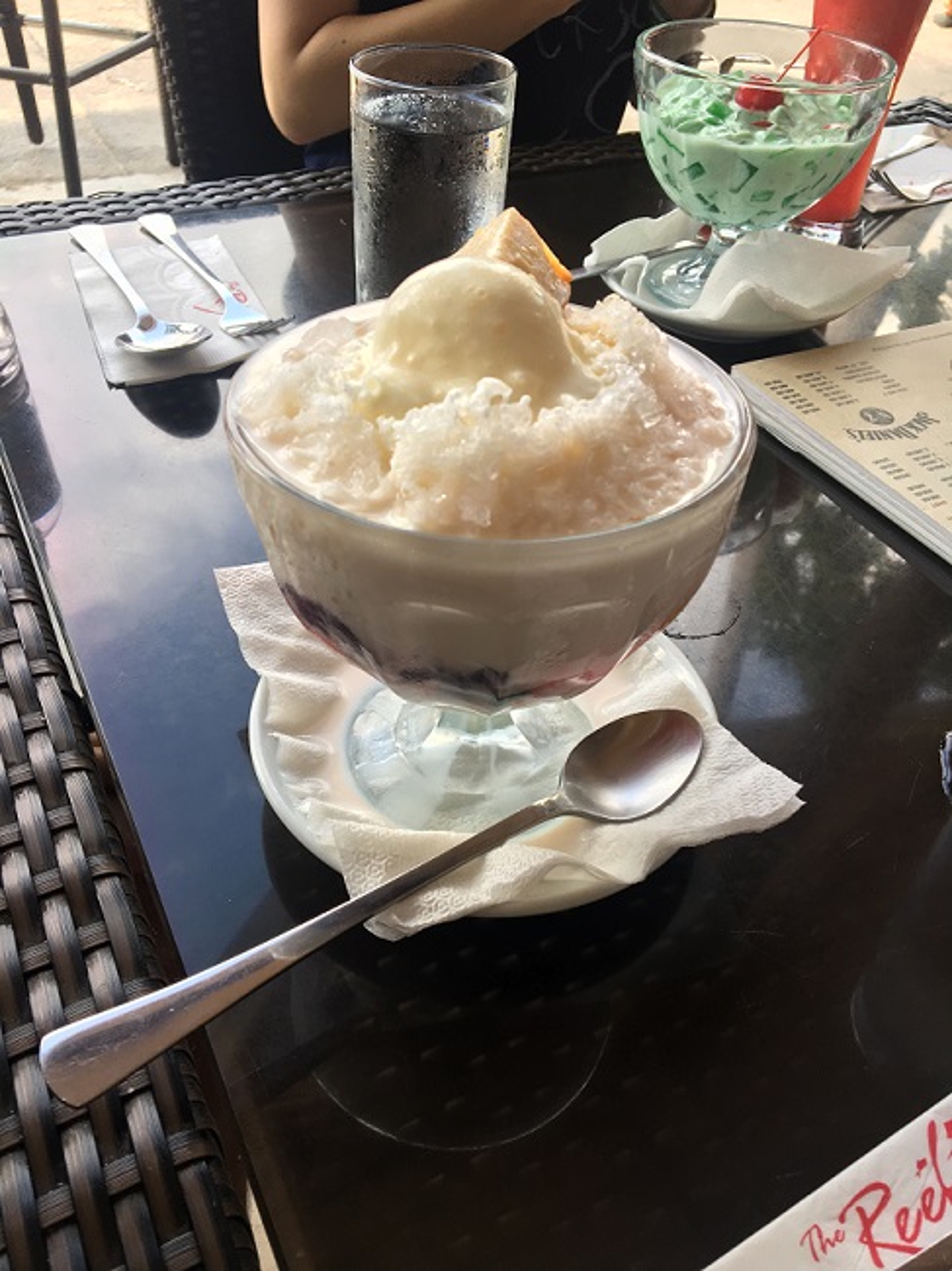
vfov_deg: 61.7
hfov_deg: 48.2
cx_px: 476
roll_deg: -5.0
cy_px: 636
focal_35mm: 29
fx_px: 1064
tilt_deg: -40.7
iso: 40
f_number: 2.2
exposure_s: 1/120
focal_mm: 4.15
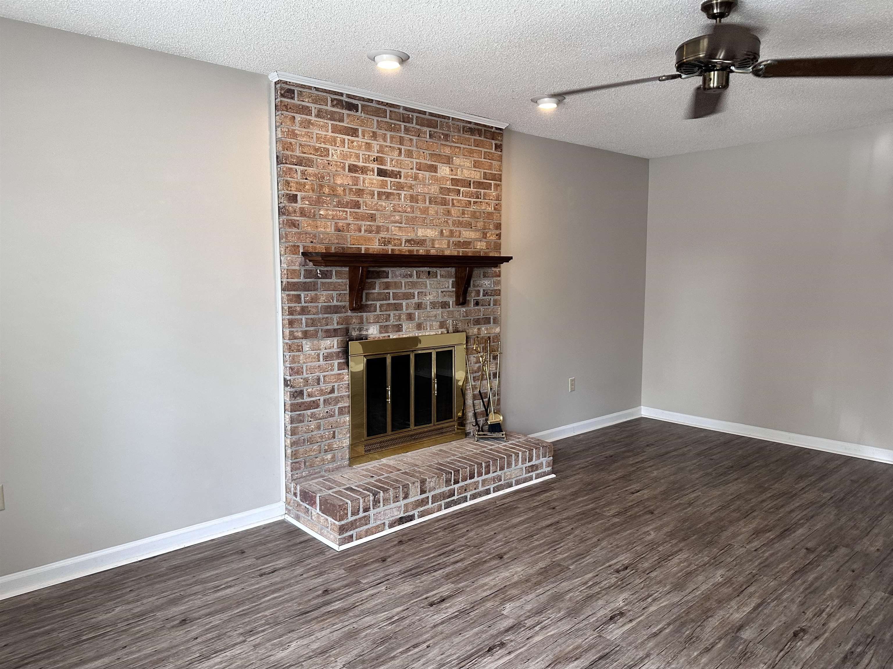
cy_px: 334
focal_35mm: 24
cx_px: 446
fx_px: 619
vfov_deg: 56.8
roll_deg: -0.3
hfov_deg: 71.6
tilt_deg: -6.6
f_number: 1.78
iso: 200
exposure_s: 1/121
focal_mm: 6.86
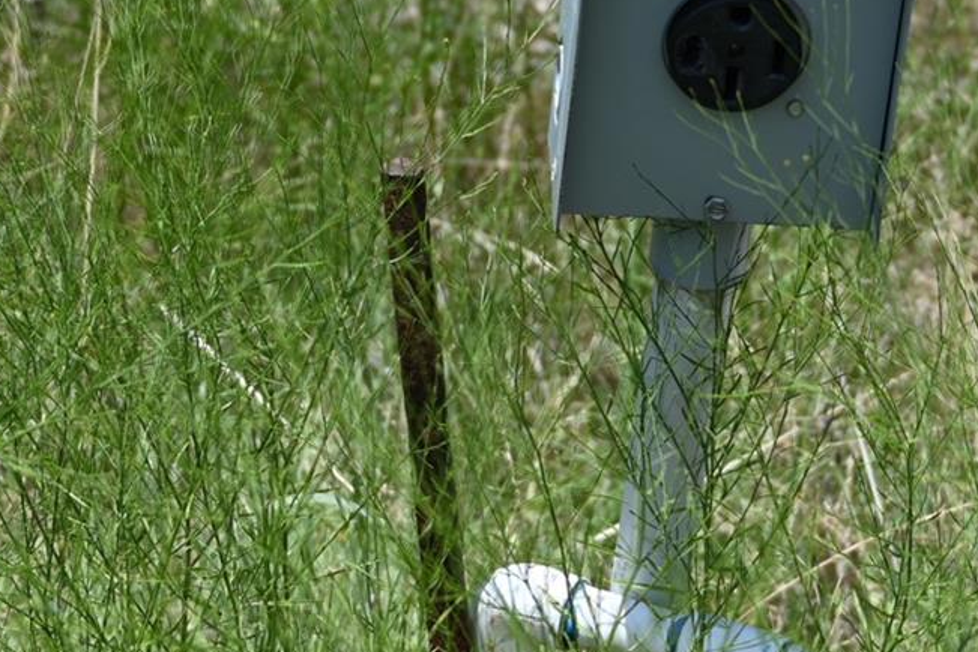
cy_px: 222
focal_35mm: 175
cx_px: 748
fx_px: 4742
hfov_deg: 11.7
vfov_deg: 7.9
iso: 100
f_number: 4
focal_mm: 37
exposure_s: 1/1250
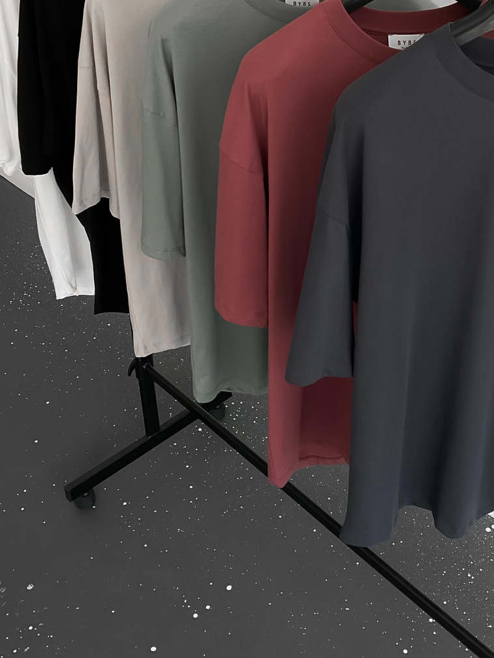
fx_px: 875
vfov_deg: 40.3
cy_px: 179
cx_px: 354
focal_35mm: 46
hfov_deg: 31.1
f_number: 1.8
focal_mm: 3
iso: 32
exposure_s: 1/120
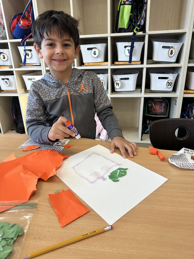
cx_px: 97
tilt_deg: -22.4
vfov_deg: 71.6
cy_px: 130
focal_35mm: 24
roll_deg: +1.0
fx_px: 179
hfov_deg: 56.8
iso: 125
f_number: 1.78
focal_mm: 6.86
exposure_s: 1/60
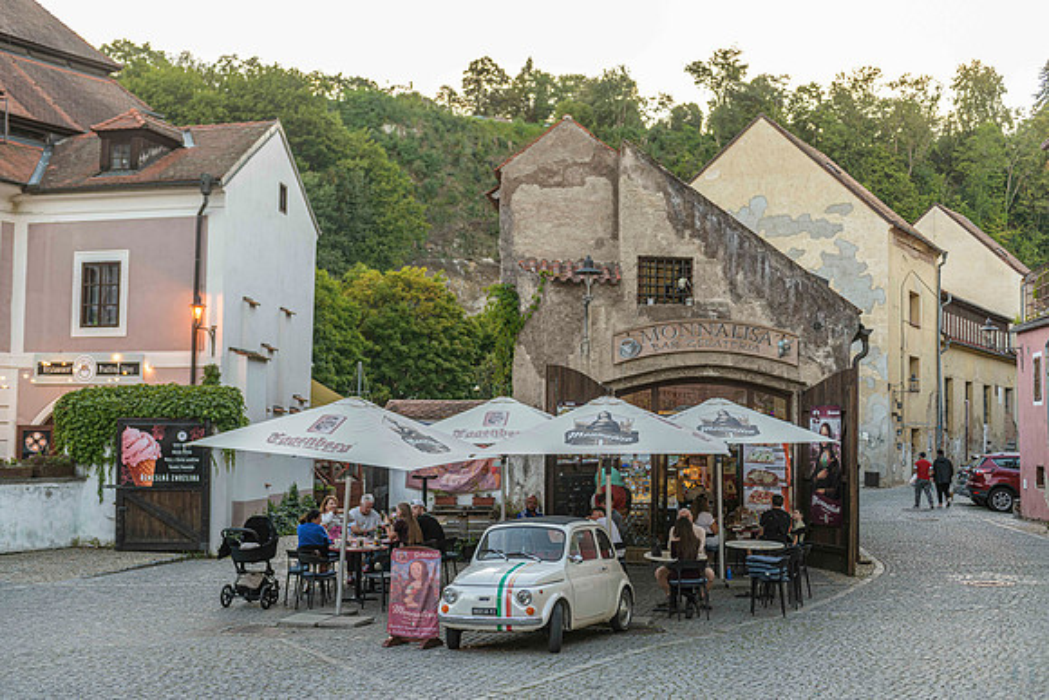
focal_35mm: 45
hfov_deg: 43.6
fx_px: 1311
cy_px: 350
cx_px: 524
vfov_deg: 29.9
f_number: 3.5
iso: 200
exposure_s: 1/100
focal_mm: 45
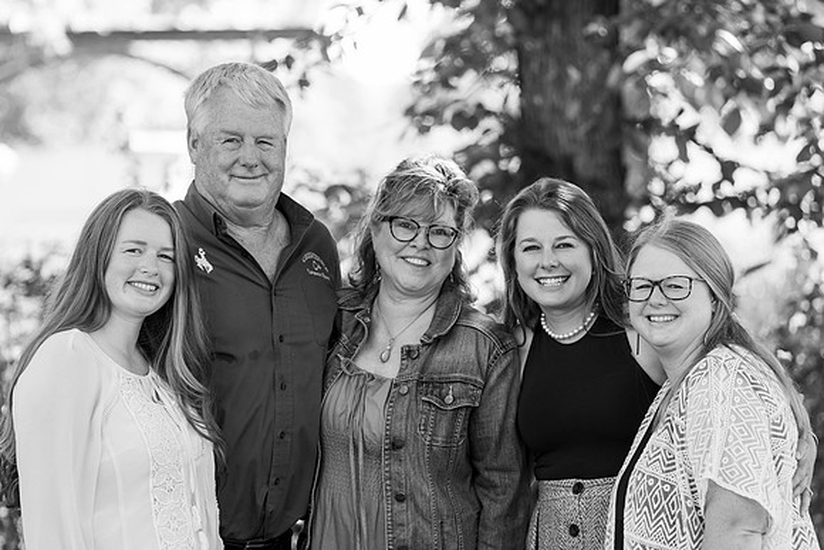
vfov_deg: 7.3
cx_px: 412
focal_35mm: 188
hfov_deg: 10.9
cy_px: 275
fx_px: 4304
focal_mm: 188
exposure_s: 1/200
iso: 250
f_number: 4
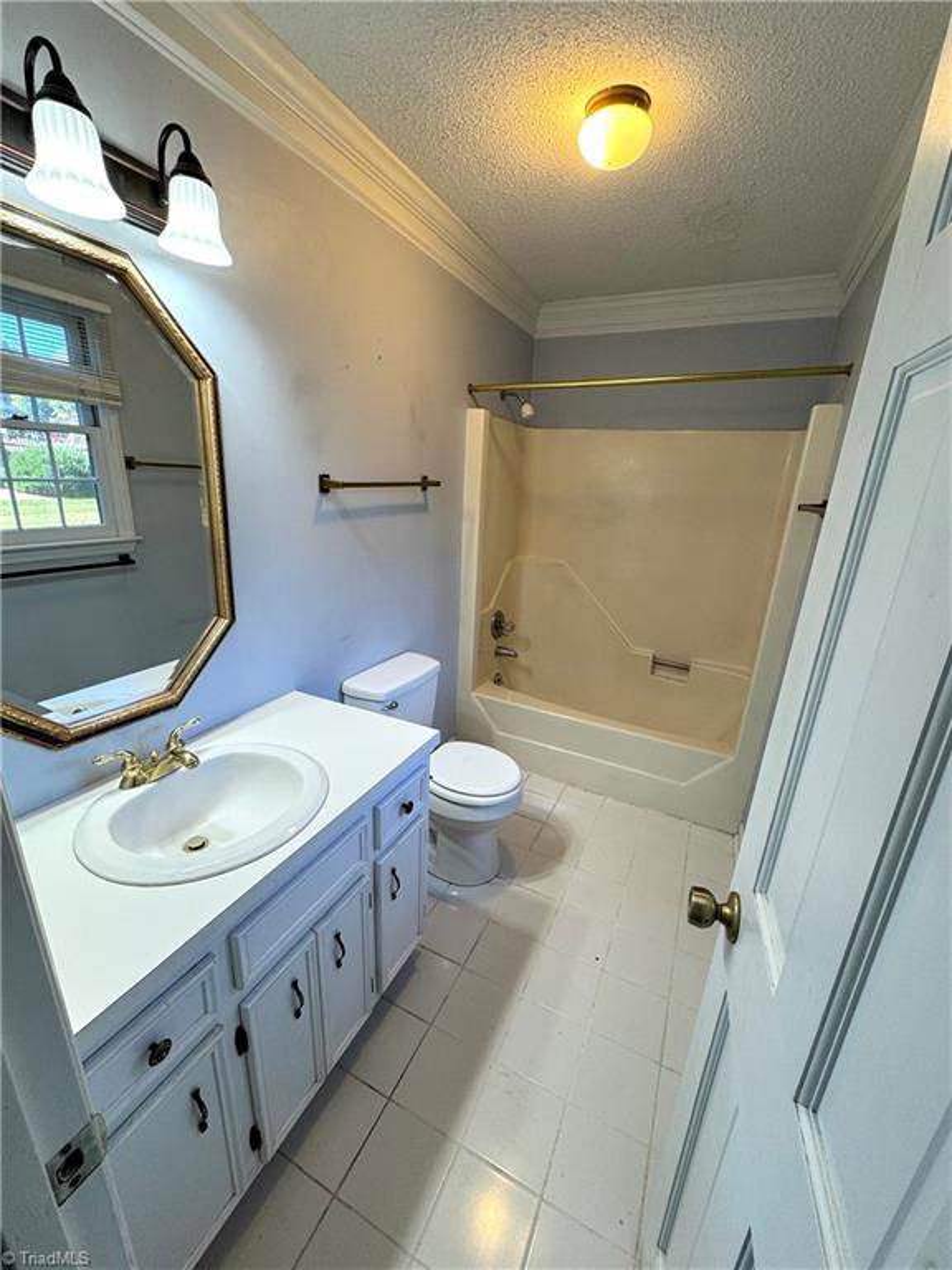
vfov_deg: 102.1
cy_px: 635
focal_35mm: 14
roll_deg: -2.7
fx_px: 513
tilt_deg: -16.7
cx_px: 476
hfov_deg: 85.7
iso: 100
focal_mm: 2.22
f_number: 2.2
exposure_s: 1/99
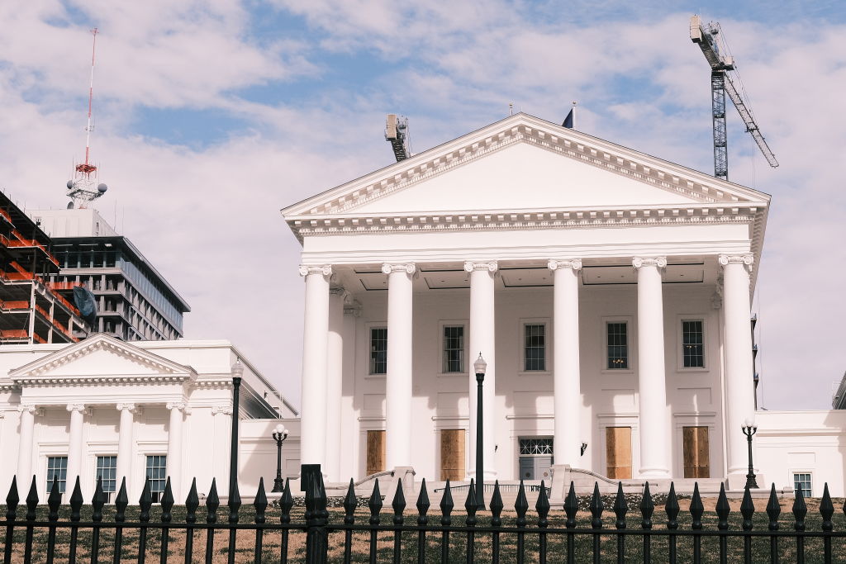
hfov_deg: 27.0
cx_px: 423
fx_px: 1763
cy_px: 282
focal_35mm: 75
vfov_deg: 18.2
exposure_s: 1/640
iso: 800
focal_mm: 50
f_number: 11
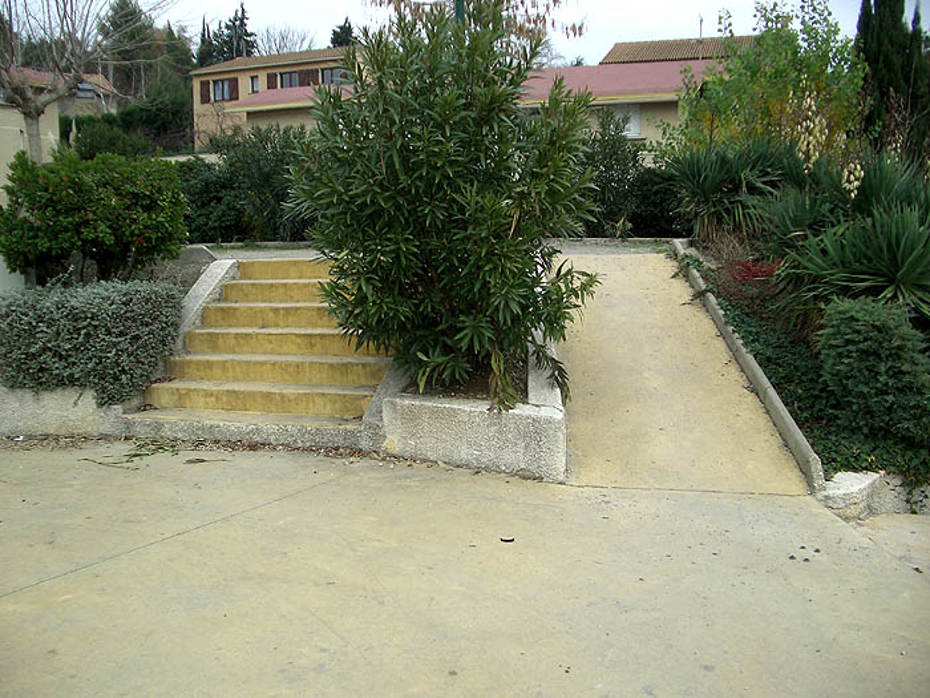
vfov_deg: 40.7
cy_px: 349
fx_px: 940
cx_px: 465
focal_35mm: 35
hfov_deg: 52.6
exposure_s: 1/320
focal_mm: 5.8
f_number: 2.6
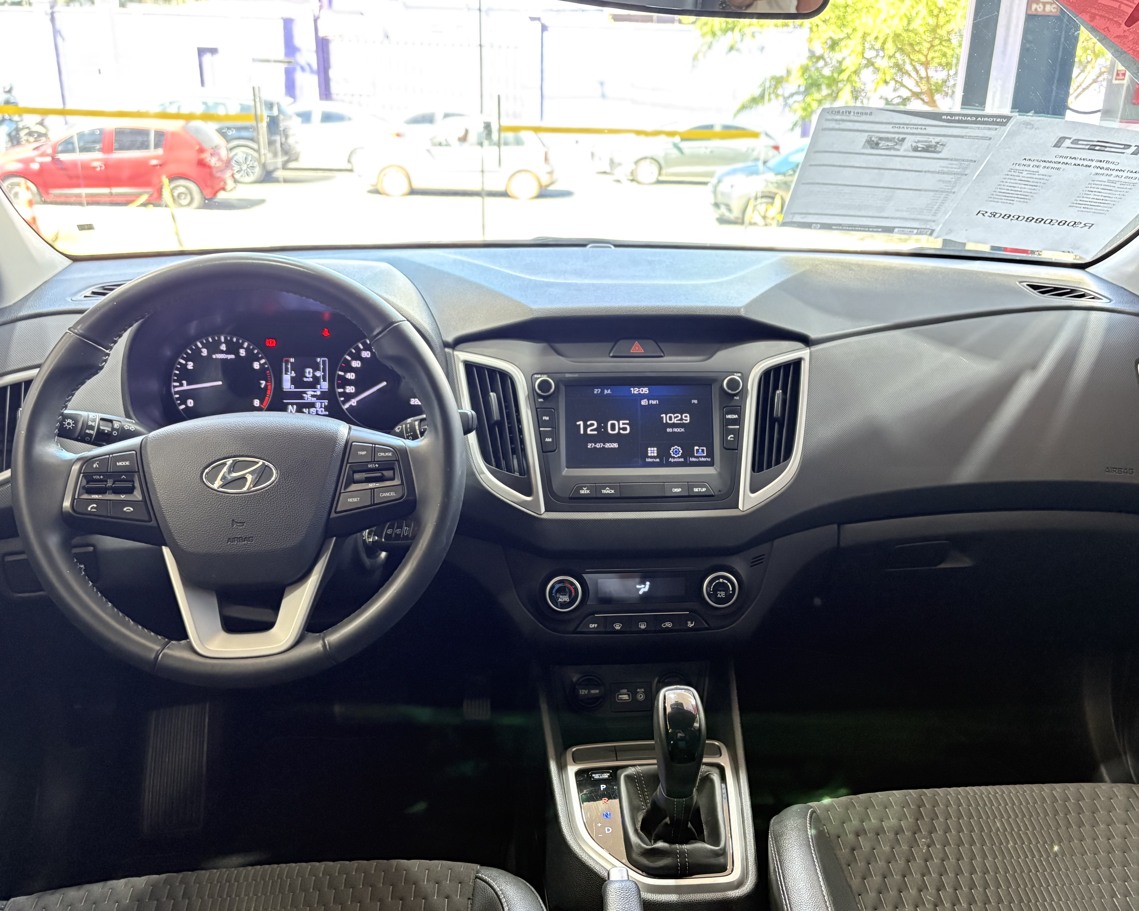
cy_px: 468
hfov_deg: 57.1
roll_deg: -1.3
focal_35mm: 31
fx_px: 1045
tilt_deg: -20.6
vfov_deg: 47.1
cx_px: 609
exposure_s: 1/43
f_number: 1.6
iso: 500
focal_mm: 5.96
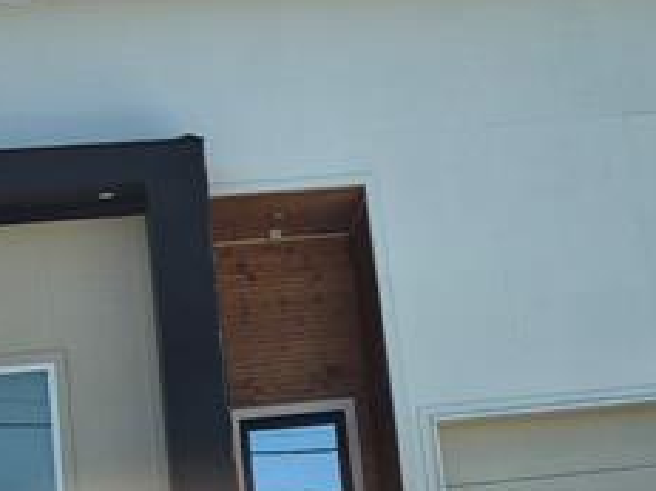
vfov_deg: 14.5
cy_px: 247
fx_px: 1932
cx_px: 440
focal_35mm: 102
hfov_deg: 19.2
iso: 80
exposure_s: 1/4752
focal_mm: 5.4
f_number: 1.8
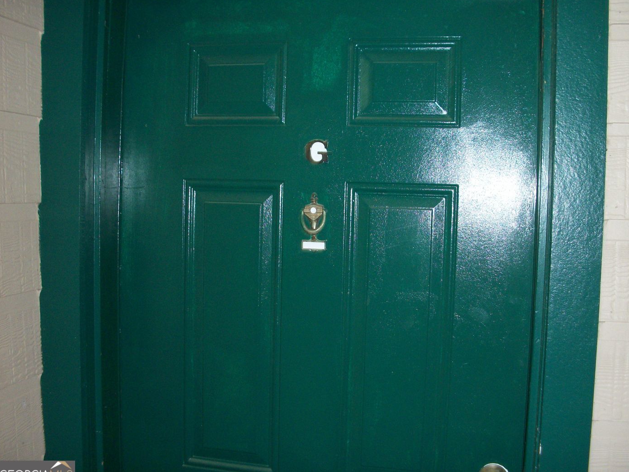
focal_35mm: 38
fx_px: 690
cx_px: 340
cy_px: 230
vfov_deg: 37.7
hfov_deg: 48.9
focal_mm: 6.3
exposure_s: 1/40
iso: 160
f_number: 3.1
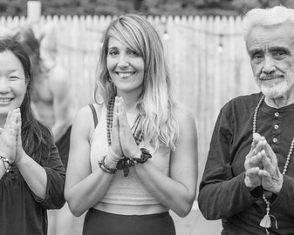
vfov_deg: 13.6
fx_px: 984
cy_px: 153
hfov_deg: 17.0
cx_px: 154
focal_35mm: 113
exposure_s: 1/200
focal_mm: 70
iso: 2000
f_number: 3.5
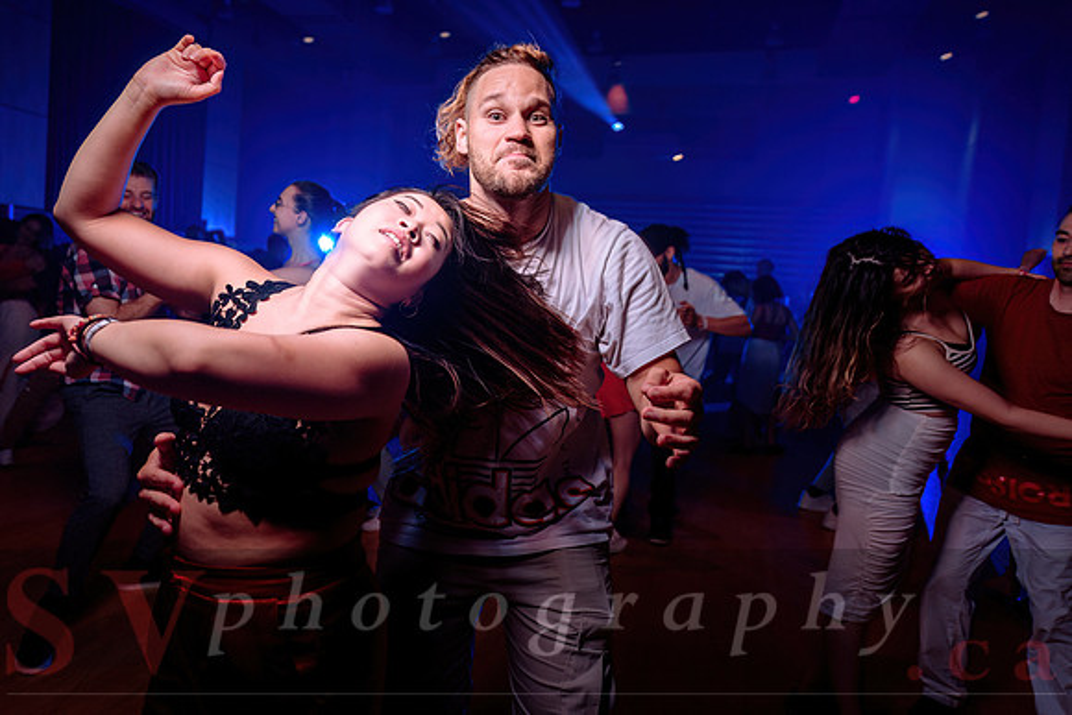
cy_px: 329
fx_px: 775
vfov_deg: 49.5
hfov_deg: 69.2
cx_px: 492
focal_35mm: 26
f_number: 2.8
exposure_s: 1/60
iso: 800
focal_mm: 24
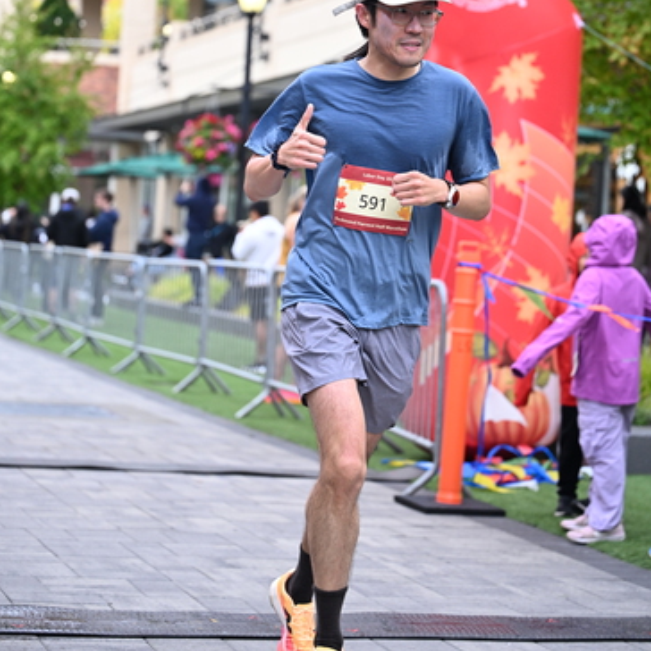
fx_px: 1915
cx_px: 326
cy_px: 181
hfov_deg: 19.3
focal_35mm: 90
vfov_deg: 19.2
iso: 1000
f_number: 2.8
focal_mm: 70
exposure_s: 1/1250
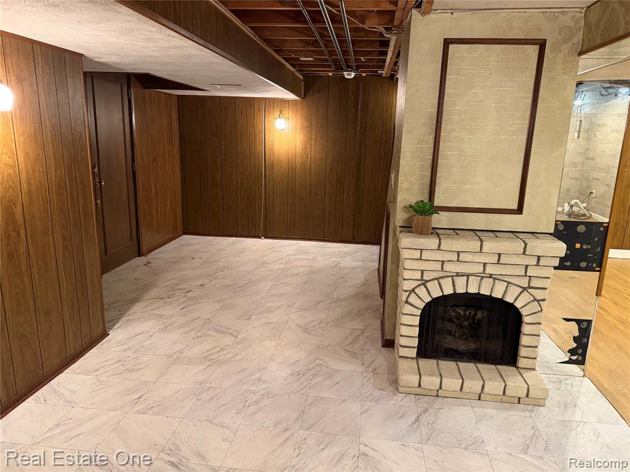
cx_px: 315
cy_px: 236
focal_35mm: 24
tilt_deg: -12.6
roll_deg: -1.5
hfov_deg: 71.6
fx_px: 437
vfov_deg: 56.8
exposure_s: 1/60
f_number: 1.78
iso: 640
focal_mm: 6.76
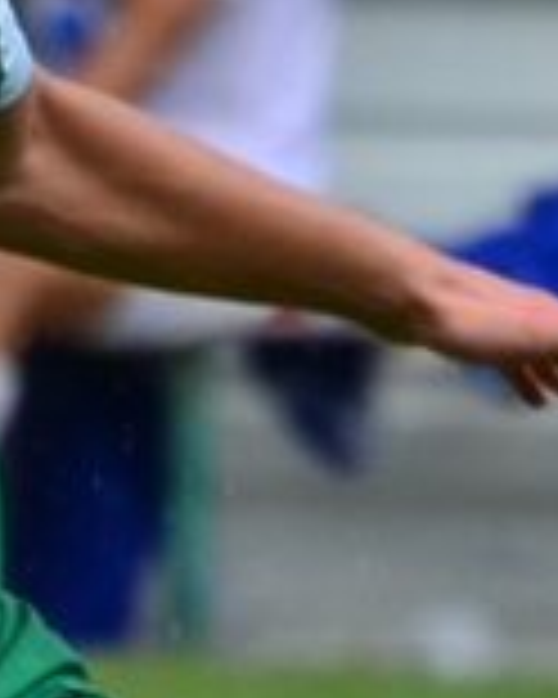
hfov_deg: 0.5
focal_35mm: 3259
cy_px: 1133
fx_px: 67277
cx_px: -436
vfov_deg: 0.6
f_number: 6.3
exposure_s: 1/1000
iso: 400
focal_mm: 300
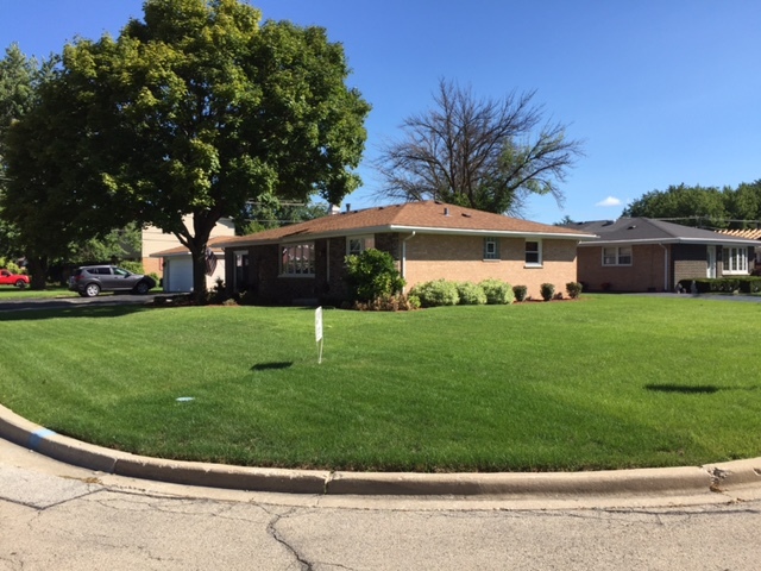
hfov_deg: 61.7
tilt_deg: -1.8
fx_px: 638
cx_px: 380
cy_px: 286
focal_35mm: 29
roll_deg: -1.2
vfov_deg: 48.2
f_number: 2.2
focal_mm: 4.15
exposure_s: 1/1522
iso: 32
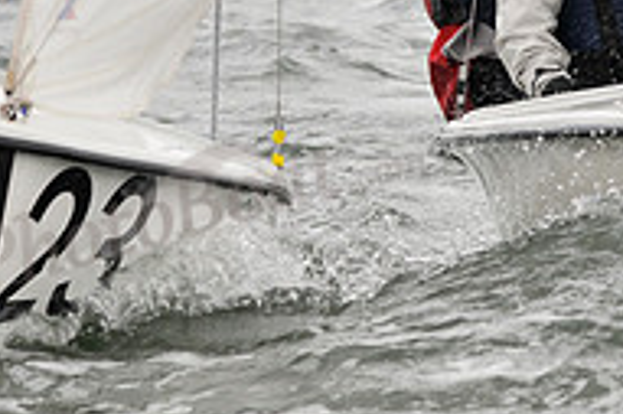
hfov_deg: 2.7
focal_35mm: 753
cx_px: 594
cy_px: -5
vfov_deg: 1.8
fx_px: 13011
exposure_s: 1/640
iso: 200
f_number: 8
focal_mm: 165
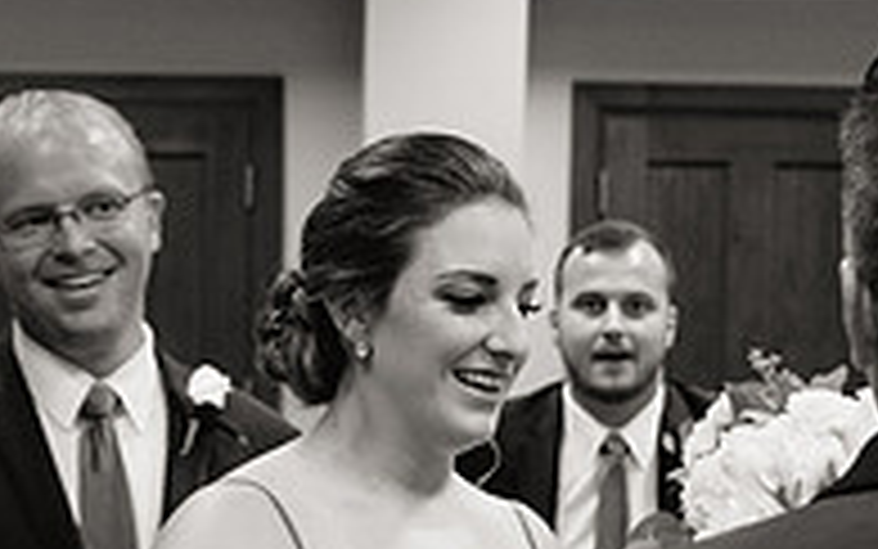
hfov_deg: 19.6
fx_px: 2537
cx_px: 311
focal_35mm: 106
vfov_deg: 12.0
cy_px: 695
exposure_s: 1/160
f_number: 3.5
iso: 1600
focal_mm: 35
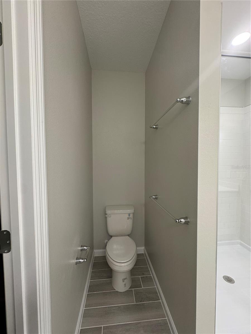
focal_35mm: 14
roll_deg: +0.6
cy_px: 167
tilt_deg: -1.2
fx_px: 135
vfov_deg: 102.1
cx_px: 126
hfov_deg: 85.7
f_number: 2.2
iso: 200
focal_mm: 2.22
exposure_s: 1/60
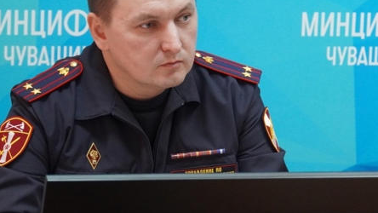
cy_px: 109
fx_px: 1833
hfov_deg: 11.8
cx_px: 202
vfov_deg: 6.6
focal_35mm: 183
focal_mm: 69
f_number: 5.6
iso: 4000
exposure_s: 1/160
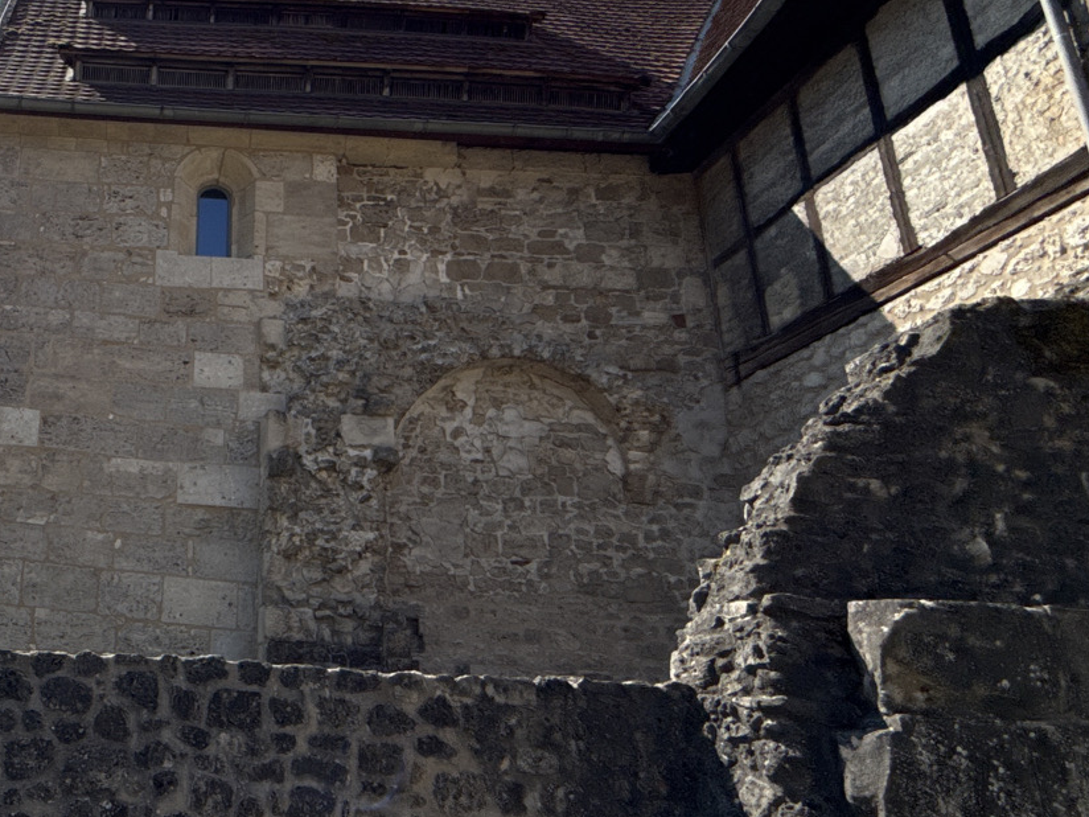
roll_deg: -4.7
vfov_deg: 41.7
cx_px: 69
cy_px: 345
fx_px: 1070
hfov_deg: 47.3
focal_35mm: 34
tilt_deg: +20.7
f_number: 2.2
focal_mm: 2.22
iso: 50
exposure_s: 1/3663
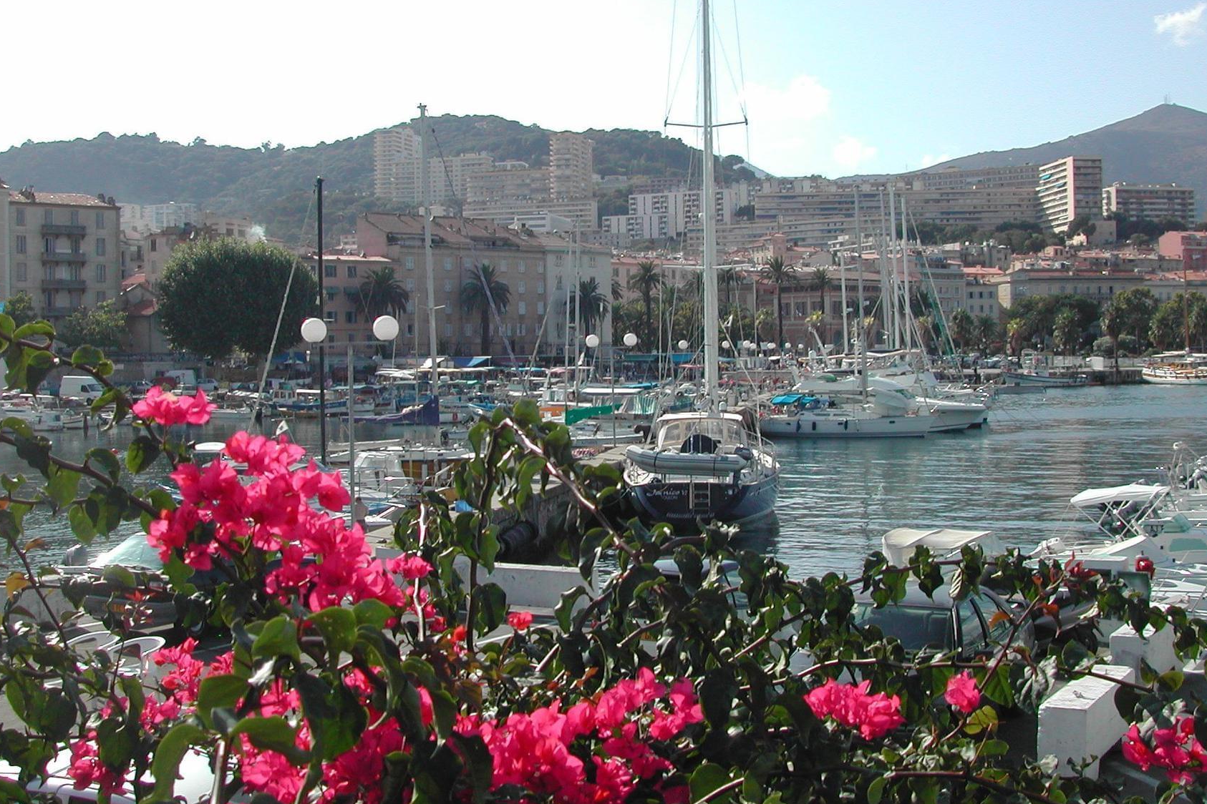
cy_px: 349
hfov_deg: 43.6
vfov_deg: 29.8
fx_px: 1509
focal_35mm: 45
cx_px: 587
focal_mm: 8
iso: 100
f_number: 7.6
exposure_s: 1/241
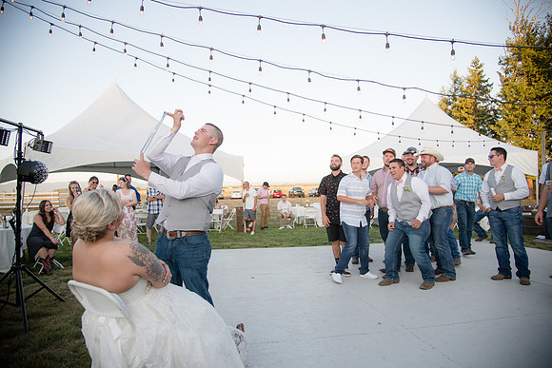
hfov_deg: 73.7
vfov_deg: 53.2
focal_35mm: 24
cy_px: 184
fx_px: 368
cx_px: 276
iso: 400
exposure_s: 1/400
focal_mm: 24
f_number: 4
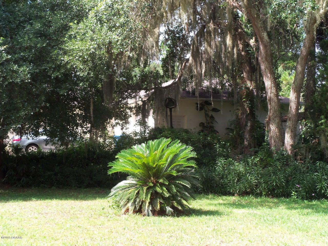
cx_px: 164
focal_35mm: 62
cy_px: 123
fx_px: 587
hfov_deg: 31.2
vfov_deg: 23.7
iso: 80
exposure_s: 1/100
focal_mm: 11.1
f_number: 4
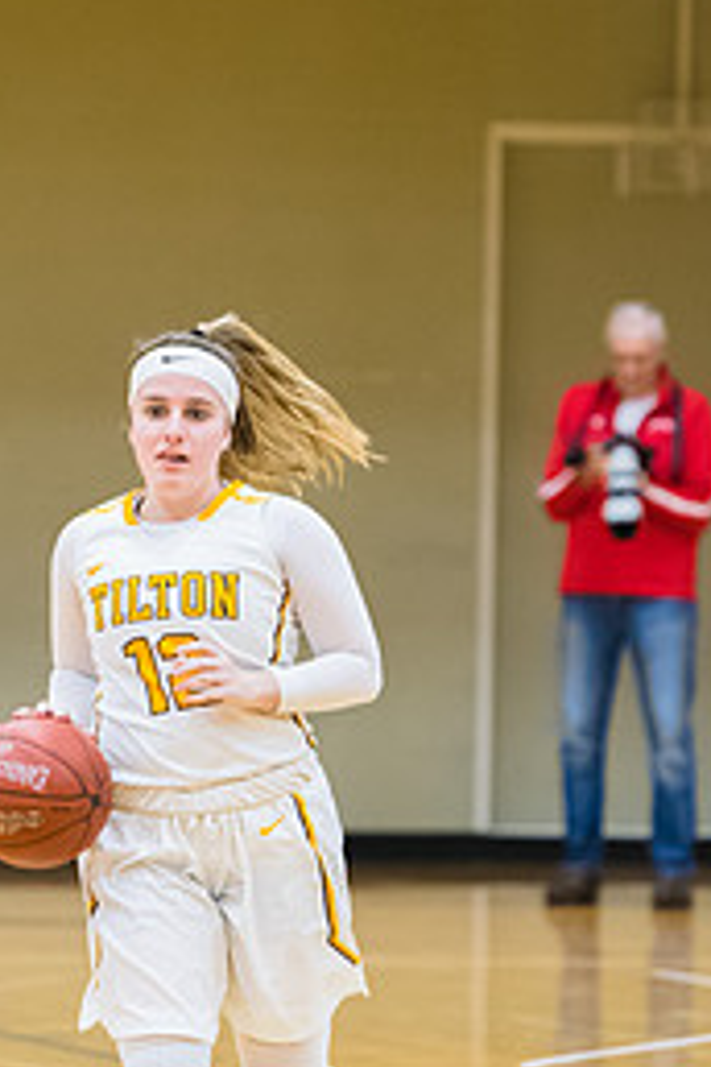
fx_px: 12797
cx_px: 182
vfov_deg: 4.8
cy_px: 773
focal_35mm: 432
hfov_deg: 3.2
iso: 3200
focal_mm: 165
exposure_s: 1/400
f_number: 3
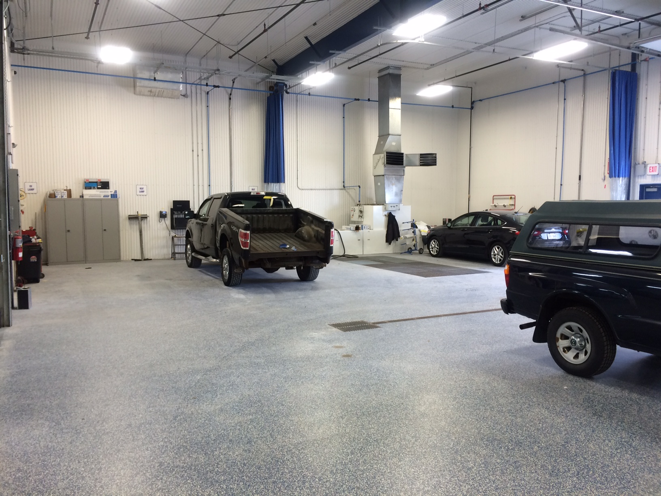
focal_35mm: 29
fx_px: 554
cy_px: 248
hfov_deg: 61.7
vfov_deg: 48.2
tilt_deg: -5.7
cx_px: 330
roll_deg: +0.1
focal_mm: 4.15
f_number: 2.2
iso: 40
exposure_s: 1/40
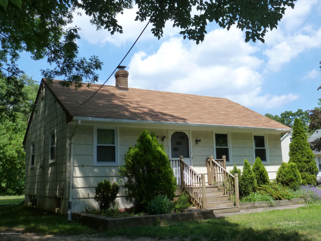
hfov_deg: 49.0
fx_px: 352
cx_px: 160
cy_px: 120
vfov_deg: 37.7
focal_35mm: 38
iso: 160
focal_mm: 6.8
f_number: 3.8
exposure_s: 1/640
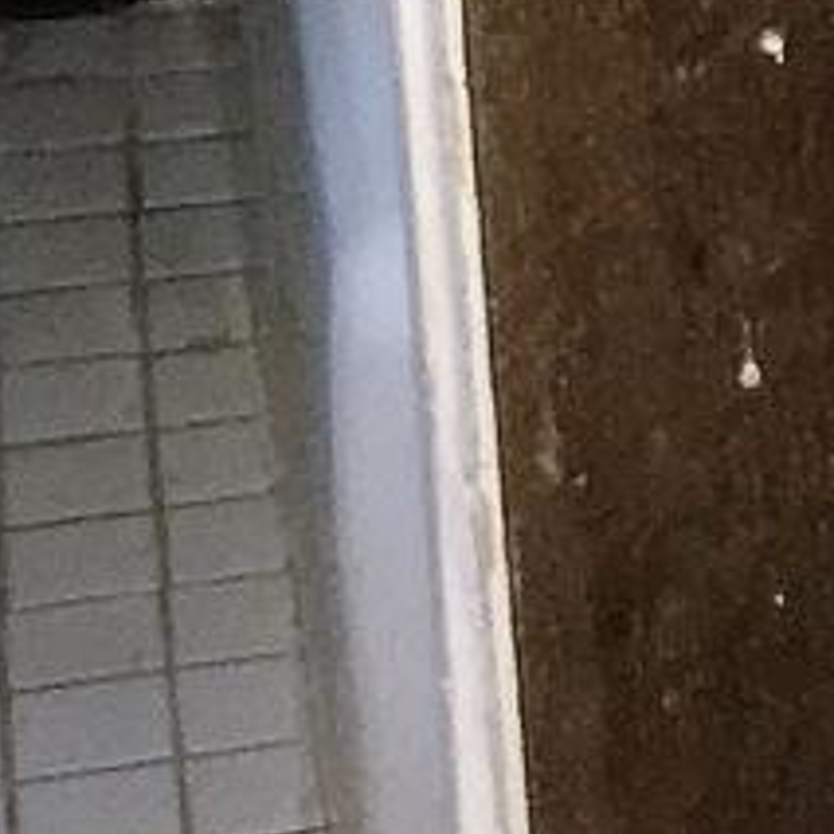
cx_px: 1527
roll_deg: +0.0
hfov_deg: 6.9
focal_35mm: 246
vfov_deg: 7.0
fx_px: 6705
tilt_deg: -22.3
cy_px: -560
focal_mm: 4.15
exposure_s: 1/16
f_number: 2.2
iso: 160
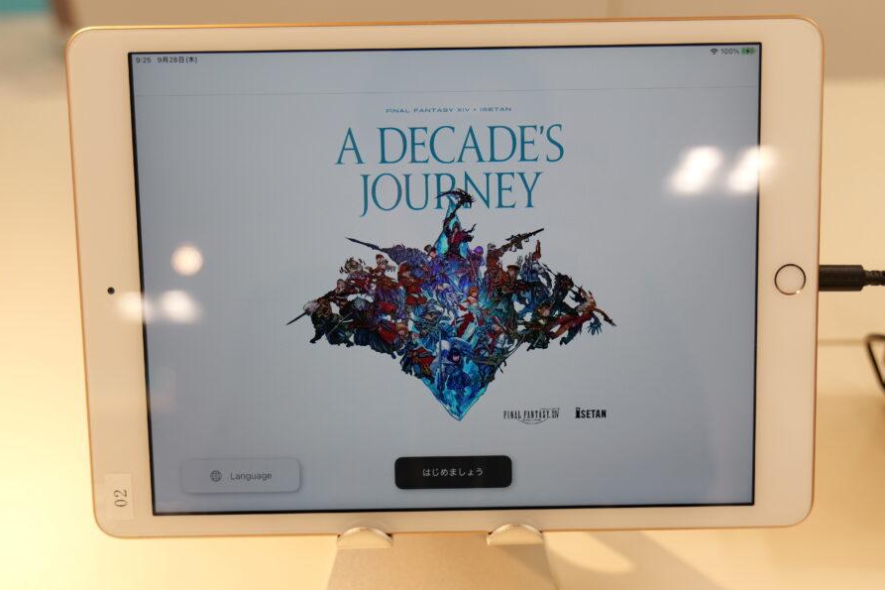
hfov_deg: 49.5
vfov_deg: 34.2
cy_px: 308
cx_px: 471
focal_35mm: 39
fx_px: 959
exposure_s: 1/125
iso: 500
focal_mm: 34
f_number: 4.4
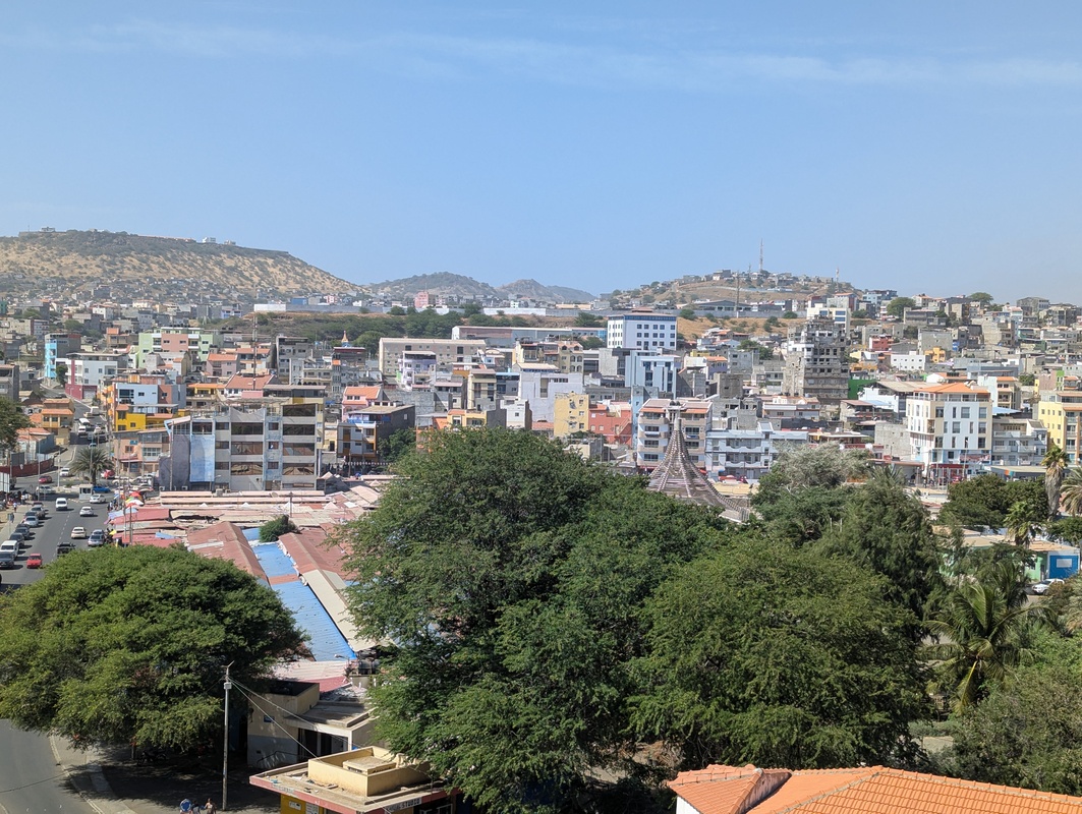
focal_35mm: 48
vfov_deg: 30.3
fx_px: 1502
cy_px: 407
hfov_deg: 39.6
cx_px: 541
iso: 41
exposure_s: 1/1949
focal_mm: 6.81
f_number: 1.85
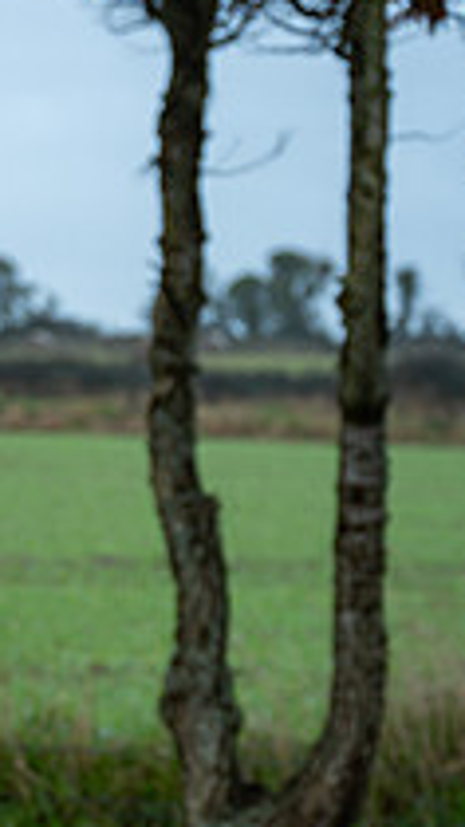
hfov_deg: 7.8
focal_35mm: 145
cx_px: -634
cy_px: 671
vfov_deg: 14.7
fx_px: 3181
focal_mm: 50
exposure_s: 1/200
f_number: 4
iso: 100
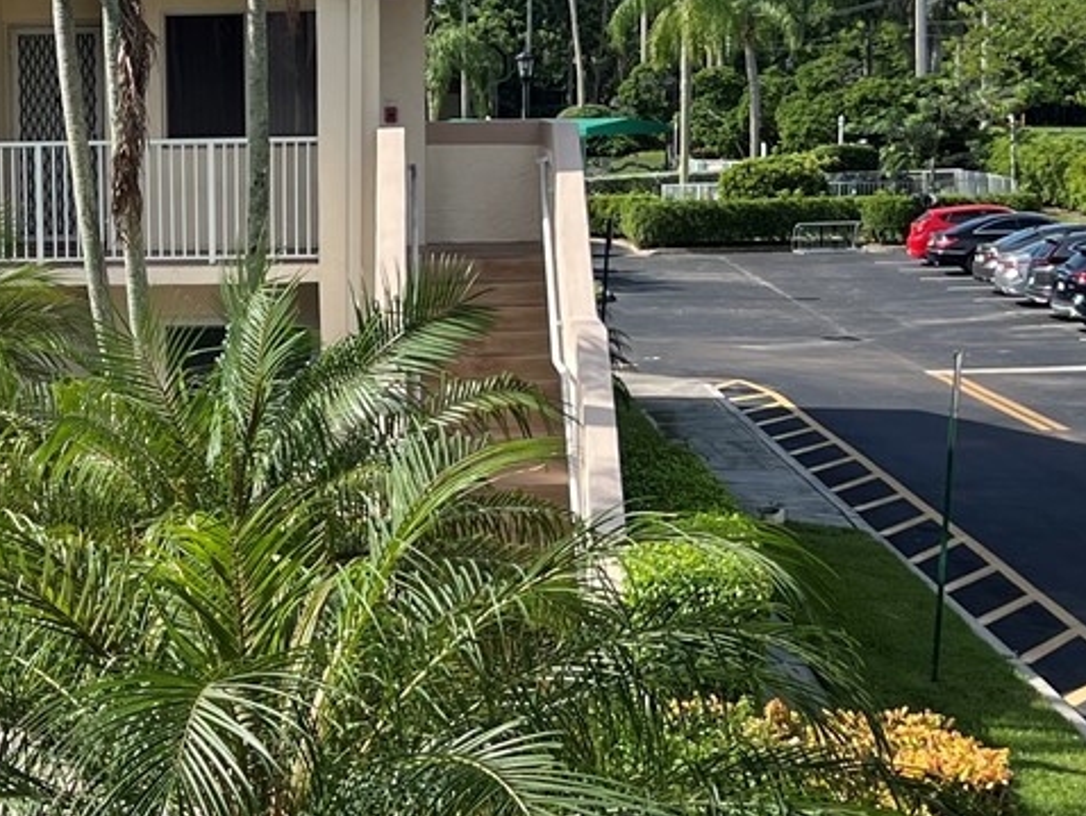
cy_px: 327
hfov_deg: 21.9
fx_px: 2731
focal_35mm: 87
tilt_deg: -5.6
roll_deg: +1.5
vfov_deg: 17.0
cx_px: 75
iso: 50
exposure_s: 1/3077
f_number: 1.5
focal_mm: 5.7
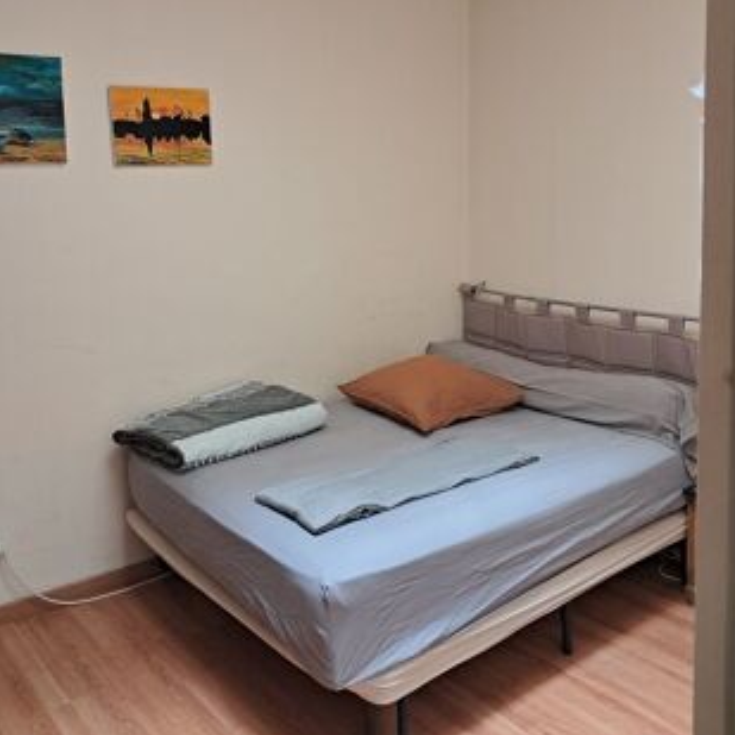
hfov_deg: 49.7
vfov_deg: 49.0
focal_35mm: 33
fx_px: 793
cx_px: 376
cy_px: 253
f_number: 1.8
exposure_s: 1/50
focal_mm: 4
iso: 250
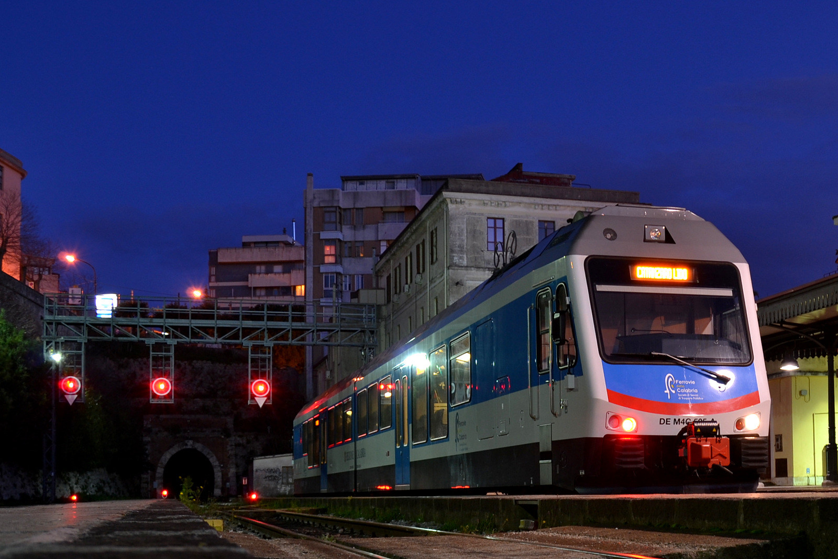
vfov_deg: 40.0
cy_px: 280
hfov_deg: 57.2
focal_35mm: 33
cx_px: 419
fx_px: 768
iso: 100
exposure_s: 2
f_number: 5.6
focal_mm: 22
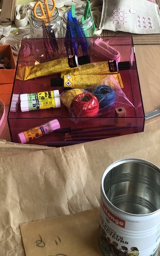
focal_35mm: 61
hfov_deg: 21.2
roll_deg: +5.6
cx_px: 46
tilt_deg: -41.0
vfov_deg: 33.1
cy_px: 82
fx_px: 426
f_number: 1.8
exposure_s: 1/33
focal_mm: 3.99
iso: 32
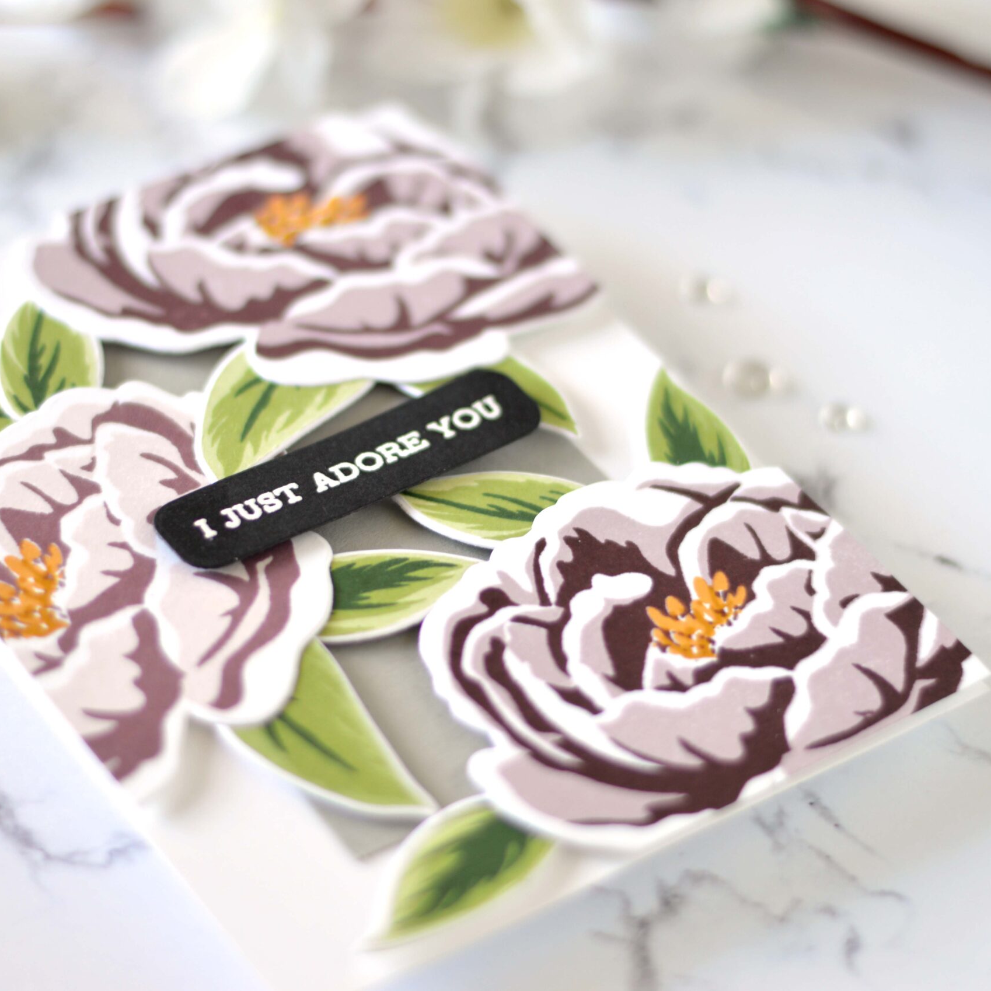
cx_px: 465
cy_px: 496
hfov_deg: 18.1
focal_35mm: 96
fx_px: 3109
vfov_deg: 18.1
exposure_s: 1/30
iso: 100
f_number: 1.8
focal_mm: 50
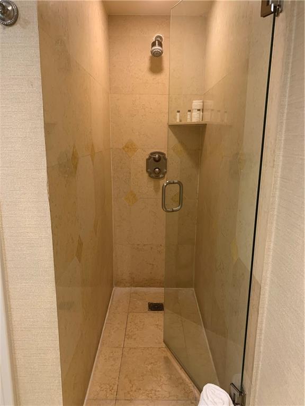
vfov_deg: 67.3
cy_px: 203
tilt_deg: -13.8
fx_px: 305
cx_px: 152
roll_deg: -0.7
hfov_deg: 53.1
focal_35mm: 26
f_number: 1.8
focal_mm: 4.25
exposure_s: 1/60
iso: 200
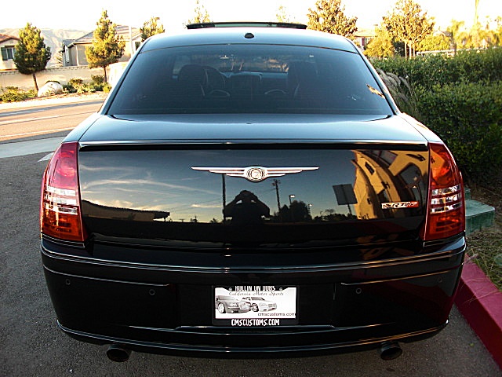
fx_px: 522
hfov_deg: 51.4
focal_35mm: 36
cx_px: 251
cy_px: 188
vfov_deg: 39.7
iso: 100
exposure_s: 1/80
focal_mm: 6.3
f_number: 2.8
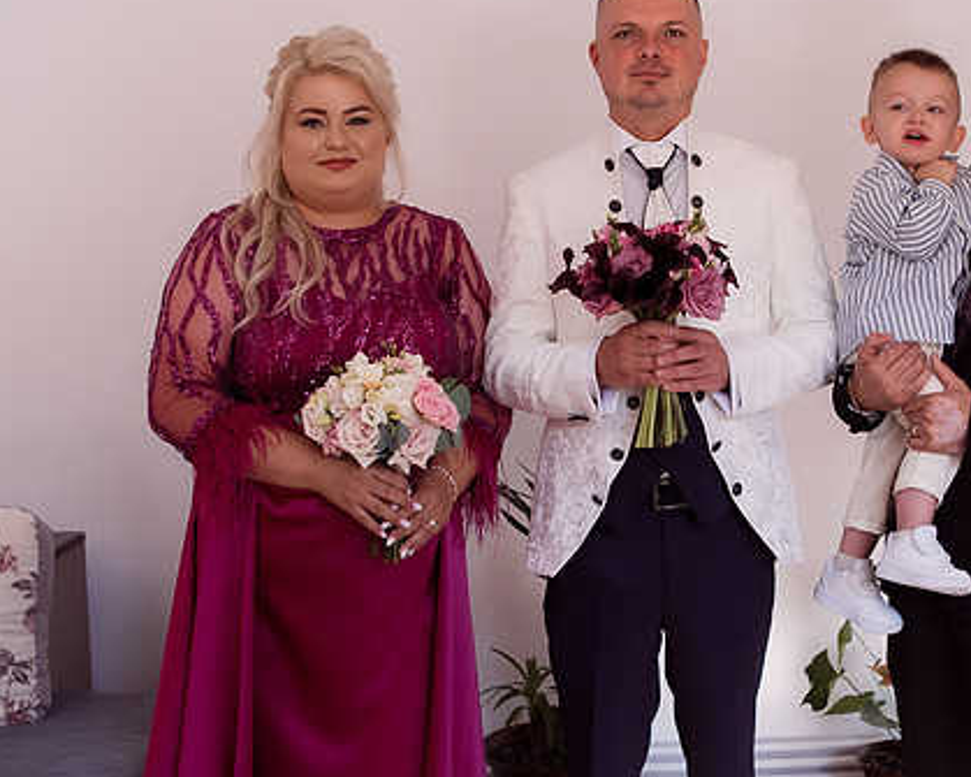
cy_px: 400
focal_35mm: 53
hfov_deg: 35.2
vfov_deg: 28.6
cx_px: 613
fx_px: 1523
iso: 640
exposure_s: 1/320
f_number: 3.2
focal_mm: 23
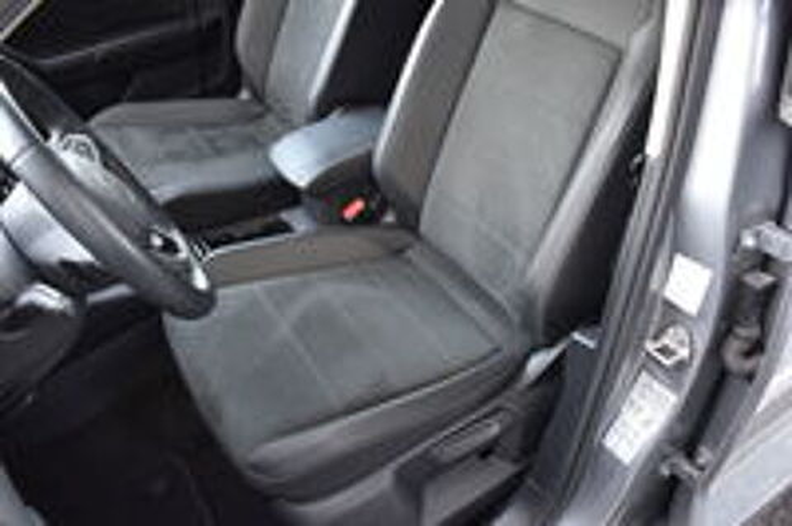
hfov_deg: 62.0
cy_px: 263
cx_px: 396
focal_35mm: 30
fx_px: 659
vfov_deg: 43.5
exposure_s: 1/60
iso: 800
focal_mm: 20
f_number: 3.8
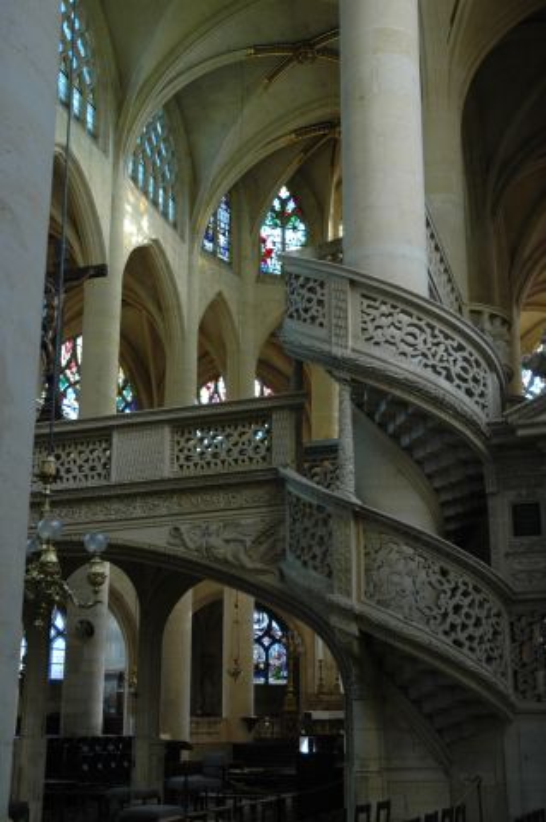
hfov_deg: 28.9
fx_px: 1060
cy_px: 411
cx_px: 273
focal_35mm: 46
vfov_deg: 42.4
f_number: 4
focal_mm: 31
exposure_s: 1/50
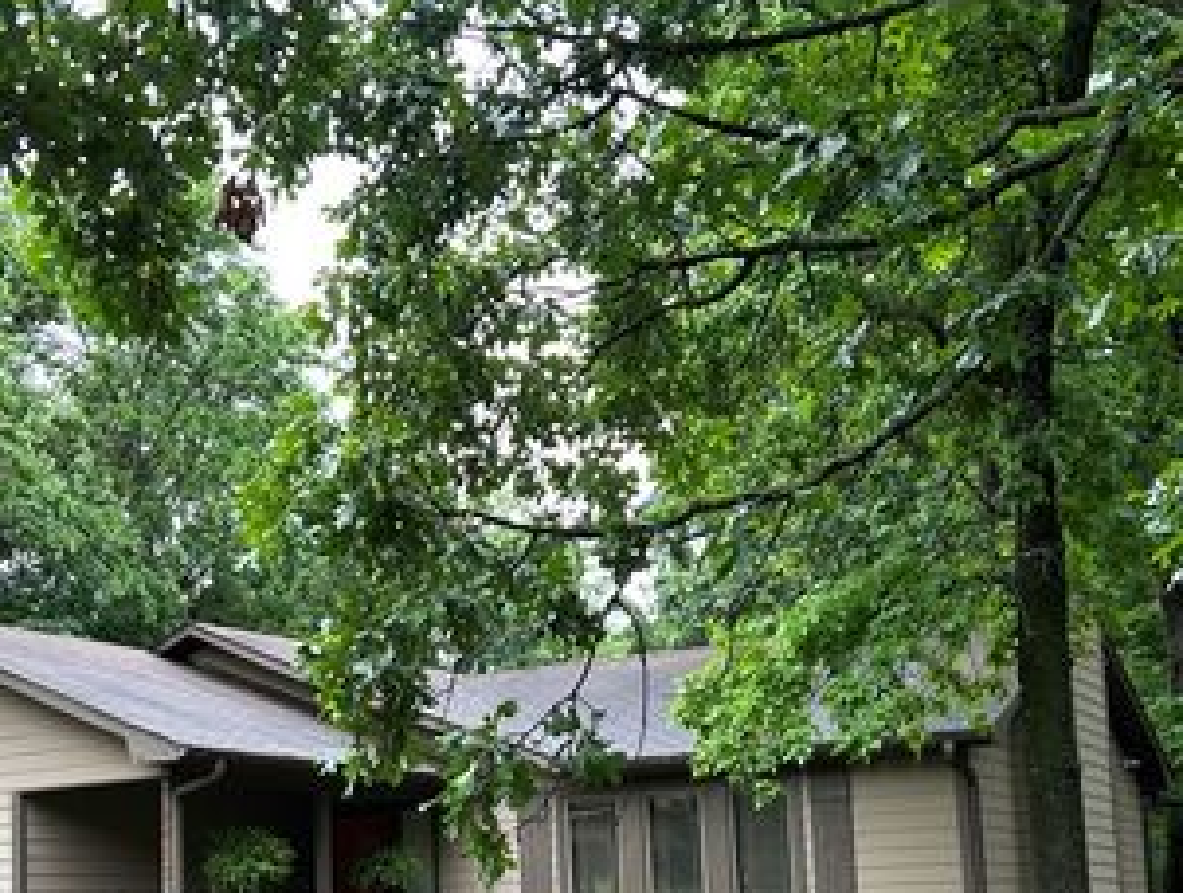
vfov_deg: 32.8
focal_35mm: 43
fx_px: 1473
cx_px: 411
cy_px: 719
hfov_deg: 43.3
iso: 50
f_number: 1.5
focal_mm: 5.7
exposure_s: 1/164
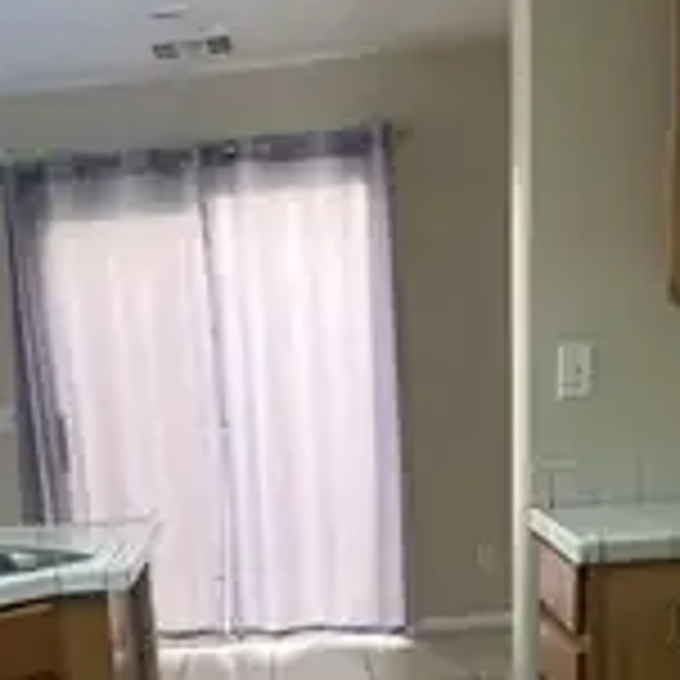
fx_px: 1356
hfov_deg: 27.8
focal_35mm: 61
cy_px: 761
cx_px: 189
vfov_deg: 25.9
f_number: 1.6
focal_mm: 5.1
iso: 100
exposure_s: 1/120
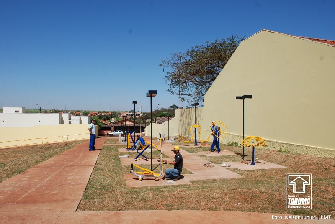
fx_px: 280
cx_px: 168
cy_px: 112
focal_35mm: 30
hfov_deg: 61.9
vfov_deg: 43.7
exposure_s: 1/250
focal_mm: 20
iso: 100
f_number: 8
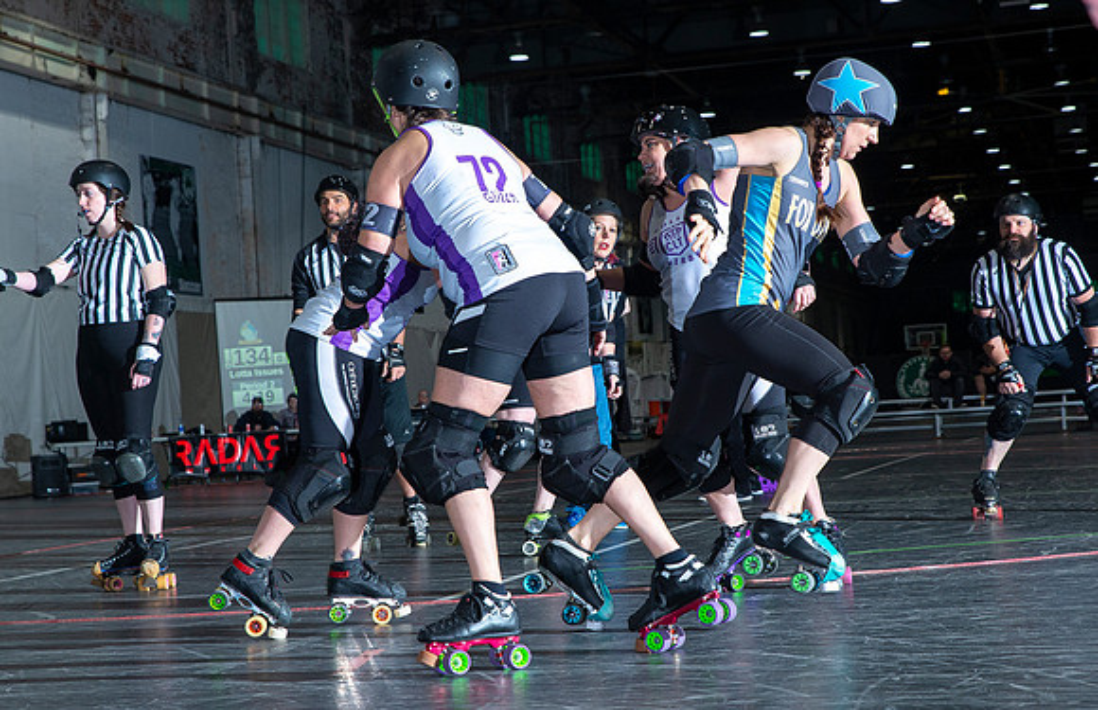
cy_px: 371
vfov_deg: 16.6
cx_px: 560
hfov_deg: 25.5
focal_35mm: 80
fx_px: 2426
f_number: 8
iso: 800
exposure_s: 1/160
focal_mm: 70
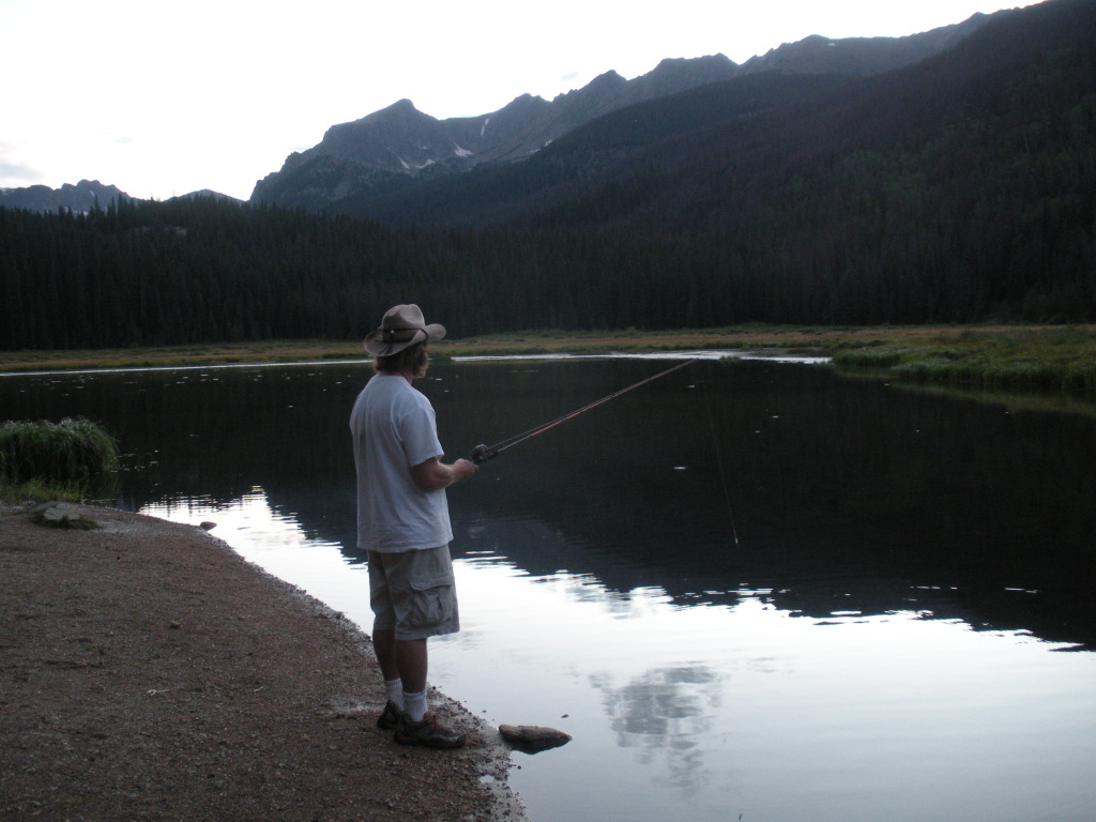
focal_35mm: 36
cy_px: 411
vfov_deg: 39.7
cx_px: 548
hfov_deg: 51.4
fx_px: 1140
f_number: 3.5
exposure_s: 1/55.6
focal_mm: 6.3
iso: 190
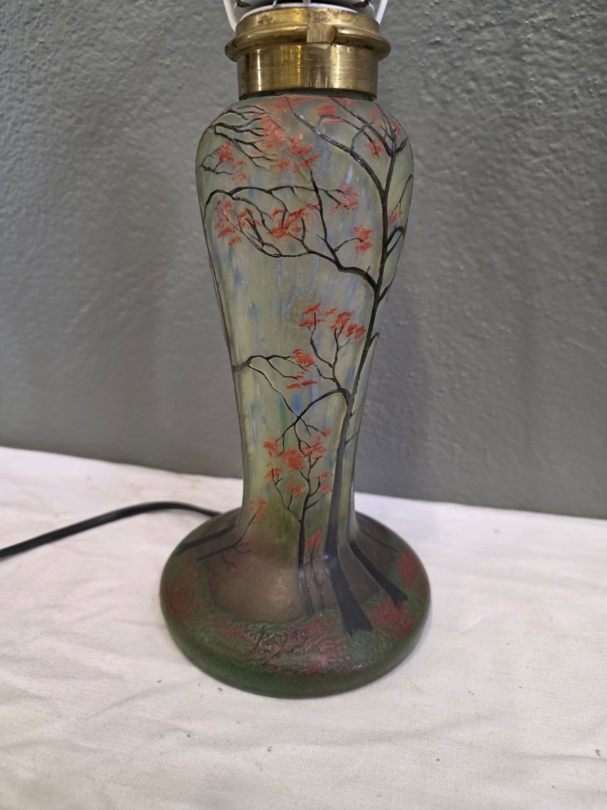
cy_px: 405
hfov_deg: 58.9
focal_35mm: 23
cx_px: 304
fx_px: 538
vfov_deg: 73.9
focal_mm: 6.25
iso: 250
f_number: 1.7
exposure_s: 1/100
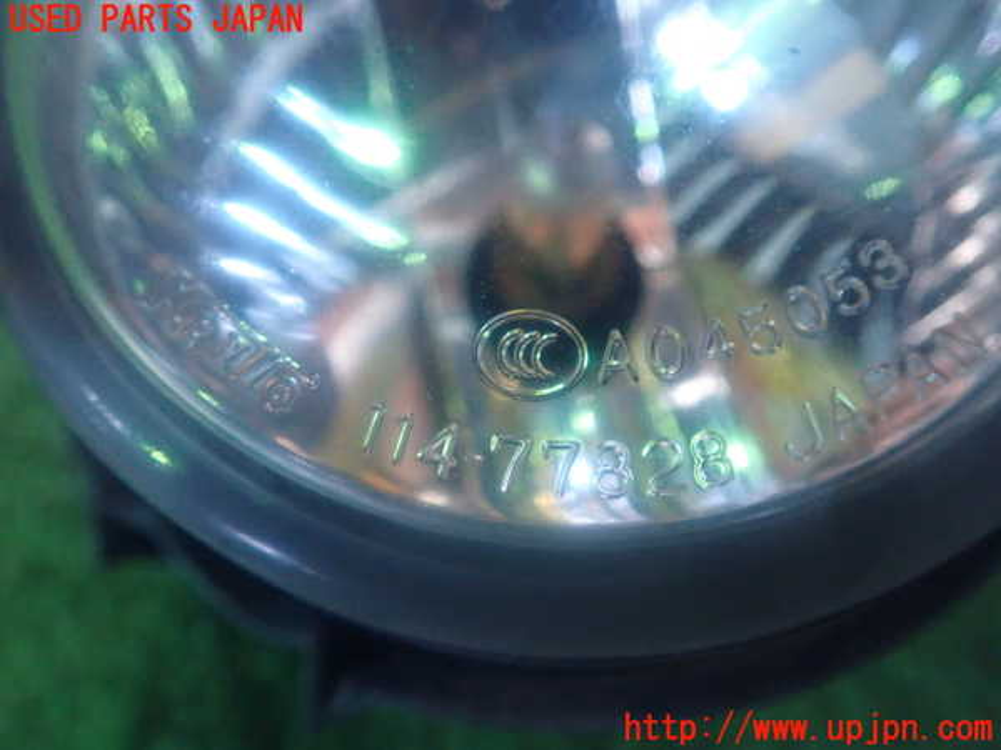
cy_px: 375
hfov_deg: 60.0
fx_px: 868
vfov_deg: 46.8
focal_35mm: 30
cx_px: 500
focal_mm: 5.5
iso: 1000
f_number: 2.3
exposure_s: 1/30
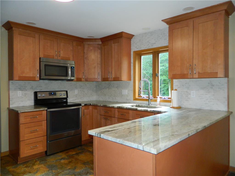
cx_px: 118
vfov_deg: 54.9
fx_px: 170
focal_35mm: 25
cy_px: 88
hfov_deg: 69.4
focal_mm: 4.5
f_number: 3.1
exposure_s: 1/30
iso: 200
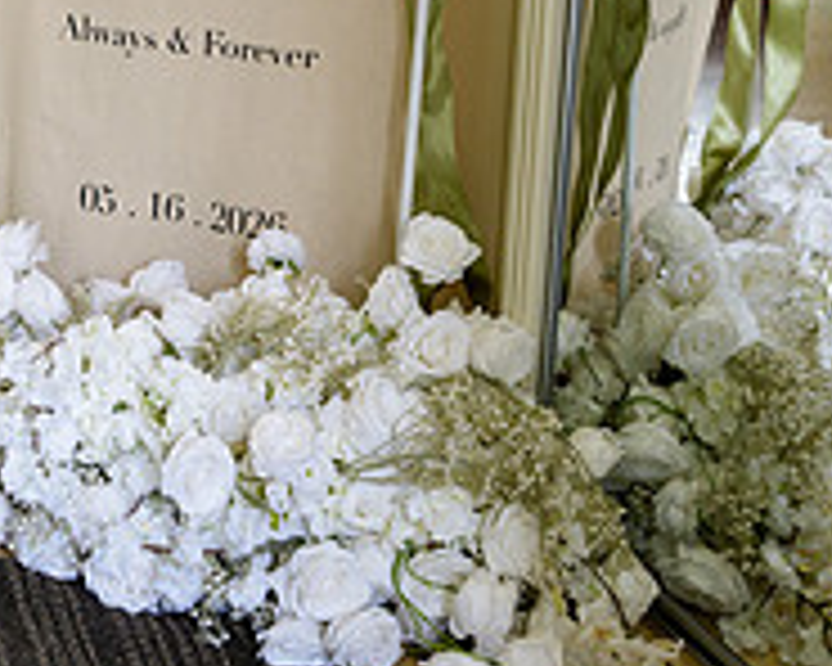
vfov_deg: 22.1
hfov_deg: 29.0
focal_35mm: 64
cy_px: -130
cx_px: 175
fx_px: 1576
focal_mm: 28
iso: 320
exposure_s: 1/160
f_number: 2.8
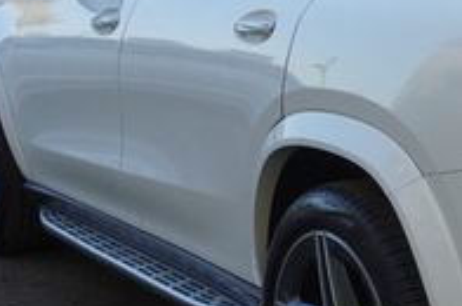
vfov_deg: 13.9
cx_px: 589
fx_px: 1256
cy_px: 125
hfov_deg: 19.4
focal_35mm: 98
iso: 500
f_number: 9
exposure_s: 1/250
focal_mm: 20
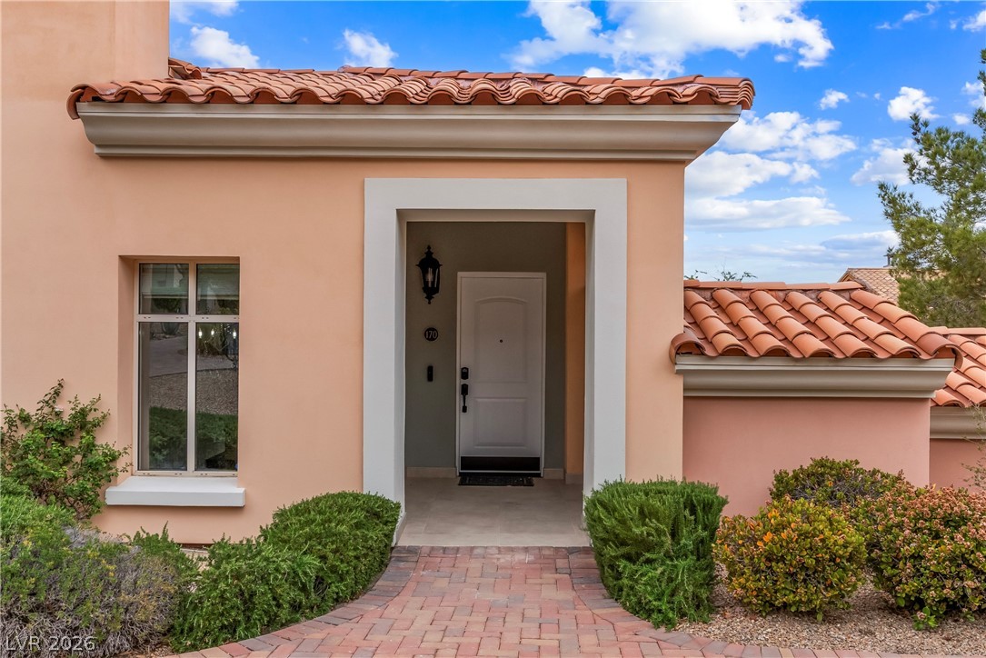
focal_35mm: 30
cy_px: 329
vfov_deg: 43.6
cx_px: 493
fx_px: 822
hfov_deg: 61.9
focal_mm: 20
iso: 400
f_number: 8
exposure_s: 1/8000
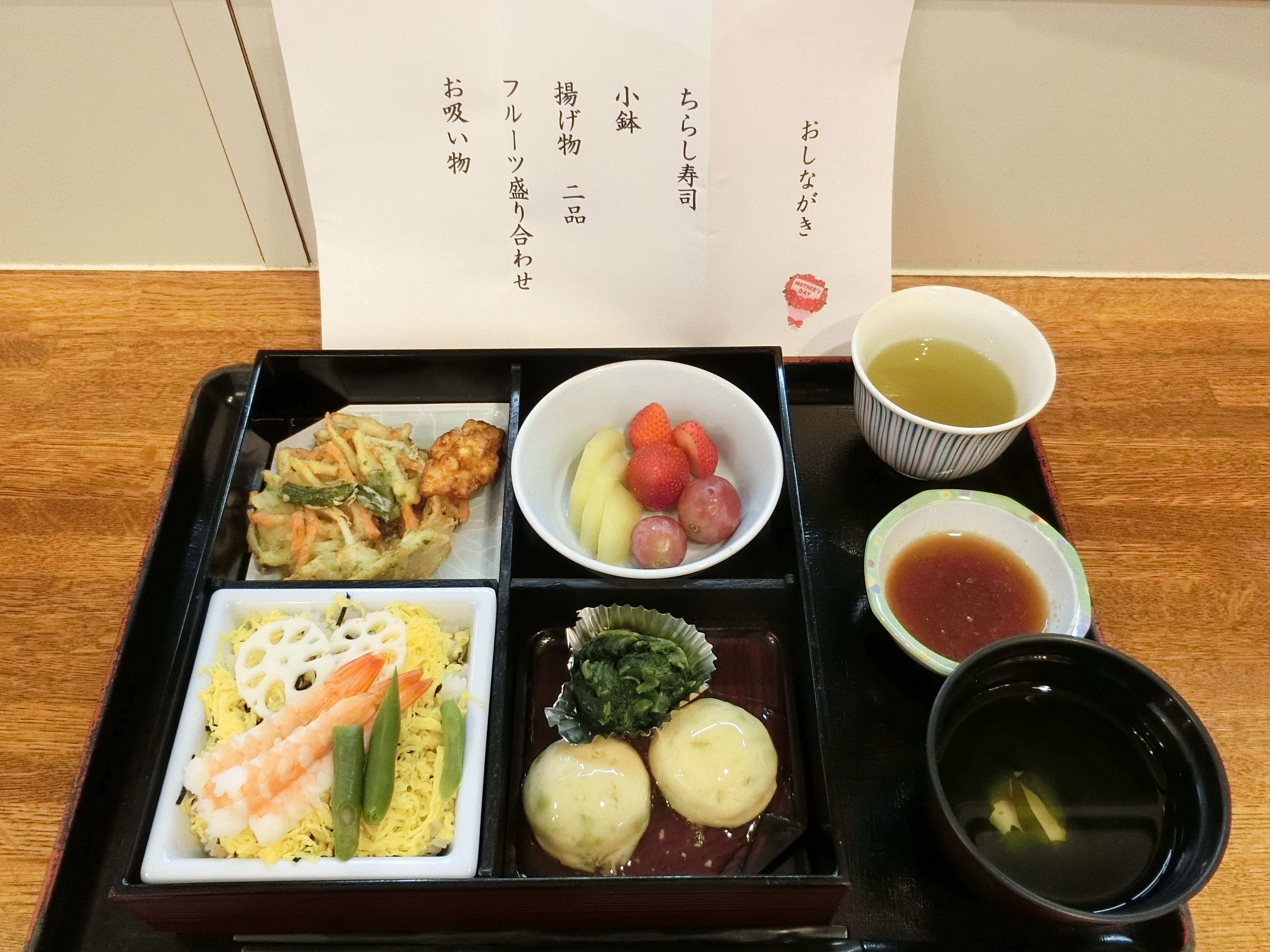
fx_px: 1064
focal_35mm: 29
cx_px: 635
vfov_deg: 48.2
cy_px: 476
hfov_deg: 61.7
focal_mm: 5.2
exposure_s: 1/125
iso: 800
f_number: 3.7
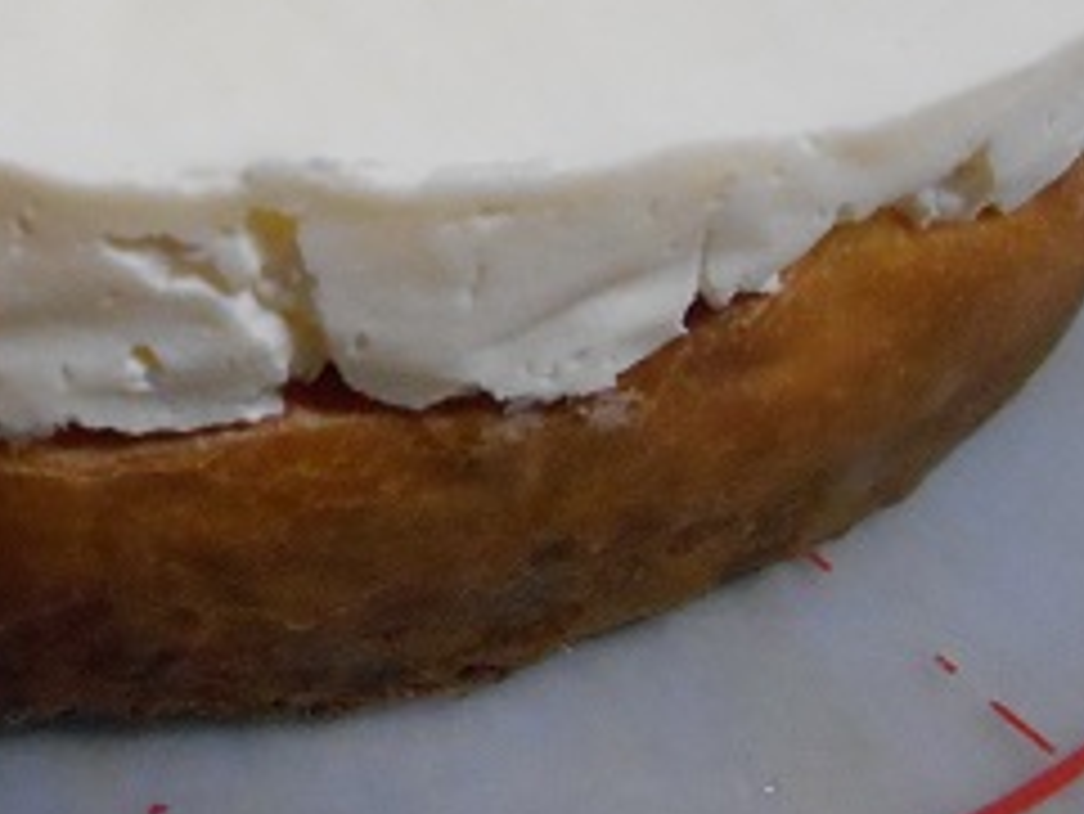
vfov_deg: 21.0
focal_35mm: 69
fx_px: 2162
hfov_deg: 26.5
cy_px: 121
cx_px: -31
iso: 800
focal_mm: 4.7
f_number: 3.4
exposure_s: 1/80
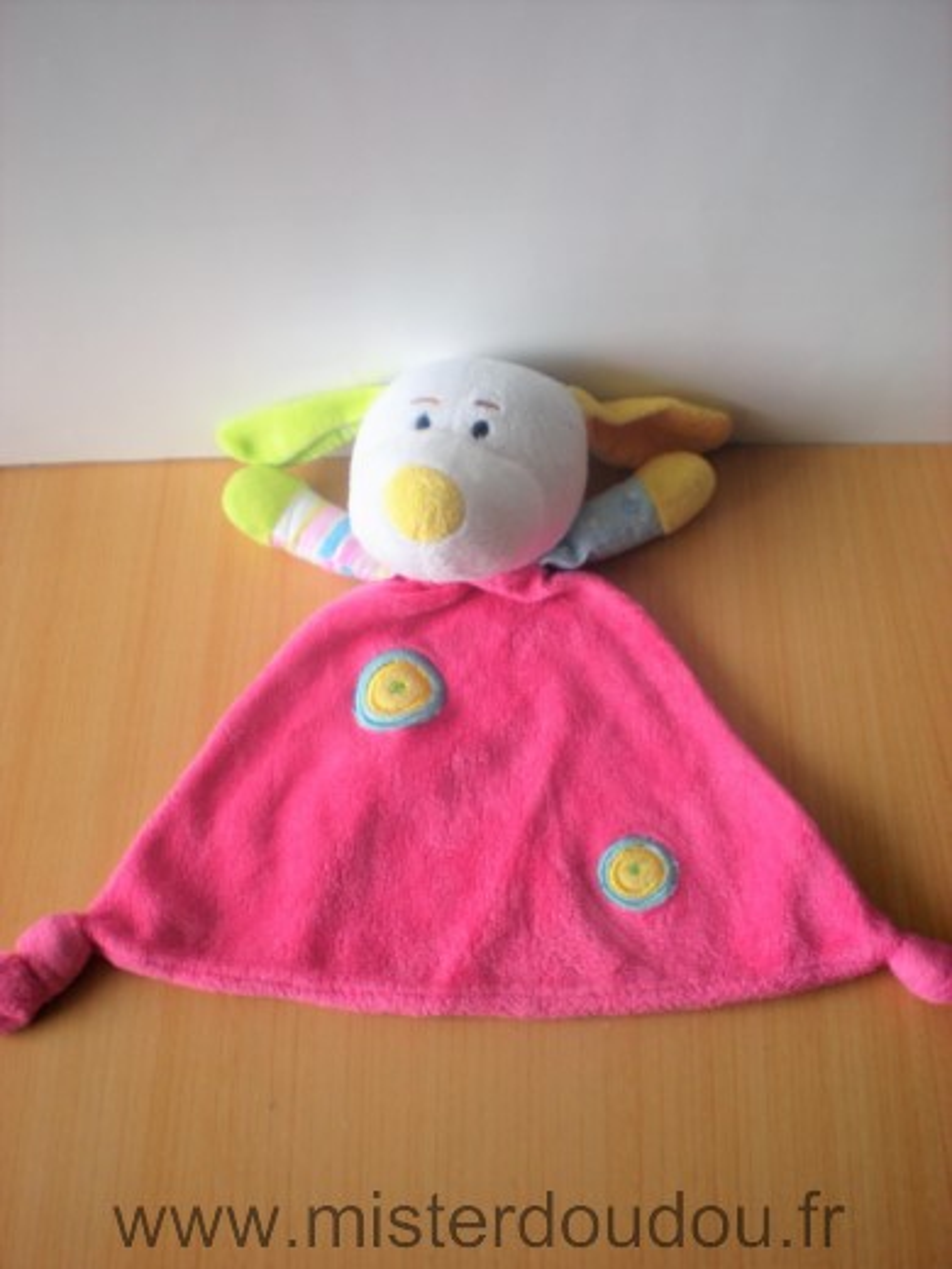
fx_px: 1393
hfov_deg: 37.7
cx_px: 476
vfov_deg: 49.0
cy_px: 634
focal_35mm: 38
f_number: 3.1
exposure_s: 1/62.8
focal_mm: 6.3
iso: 107
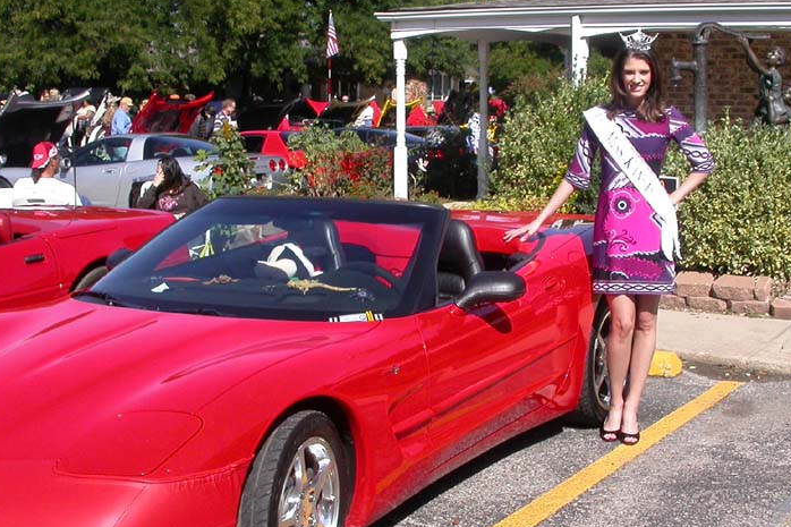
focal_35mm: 58
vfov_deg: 23.4
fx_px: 1274
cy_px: 277
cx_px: 386
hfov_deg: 34.5
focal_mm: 7.85
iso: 100
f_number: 6.7
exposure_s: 1/342
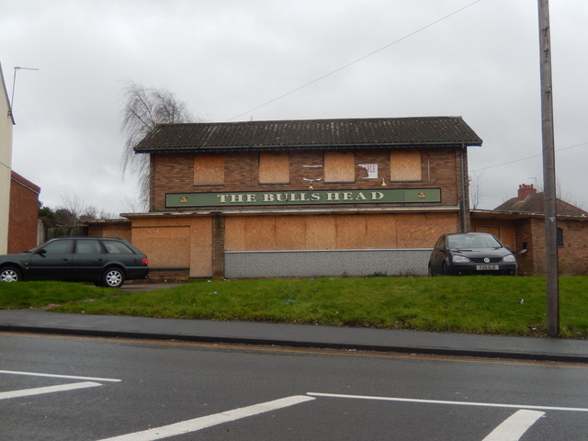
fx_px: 612
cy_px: 220
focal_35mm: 36
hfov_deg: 51.4
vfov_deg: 39.7
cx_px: 294
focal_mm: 6.5
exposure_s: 1/160
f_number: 4
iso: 125
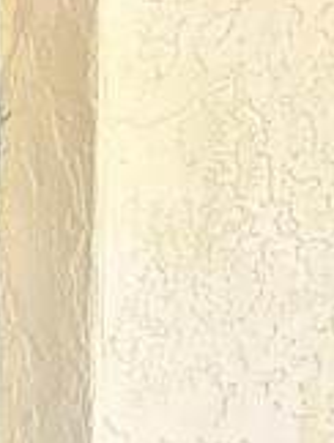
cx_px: -646
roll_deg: -0.1
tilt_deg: -4.3
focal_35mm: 154
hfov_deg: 8.3
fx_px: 1976
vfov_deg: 12.5
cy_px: 536
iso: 40
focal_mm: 5.7
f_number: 1.5
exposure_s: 1/175
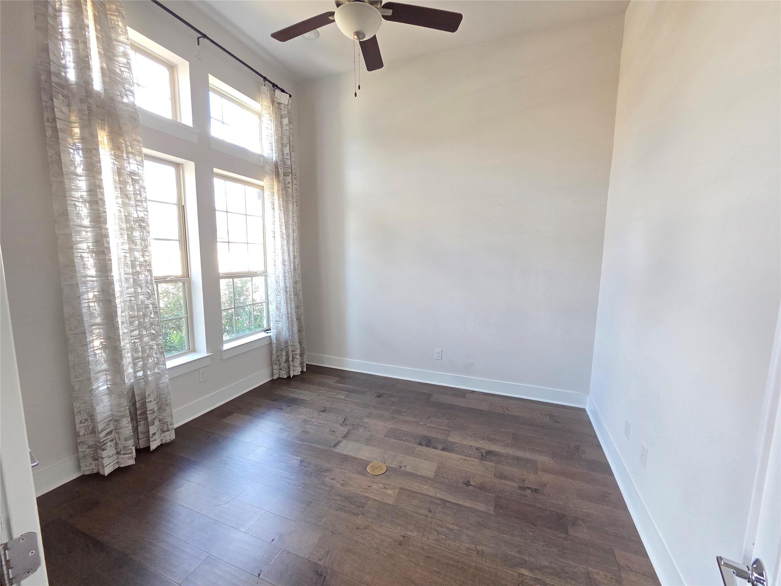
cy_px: 293
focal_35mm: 13
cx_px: 390
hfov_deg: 106.2
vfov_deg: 89.9
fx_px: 293
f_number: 2.2
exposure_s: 1/120
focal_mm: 2.2
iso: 200
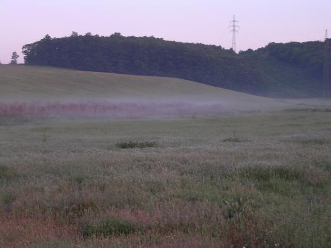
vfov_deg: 19.4
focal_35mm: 76
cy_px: 124
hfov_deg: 25.7
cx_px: 166
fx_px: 727
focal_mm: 11.6
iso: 112
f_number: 3.9
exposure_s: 1/30
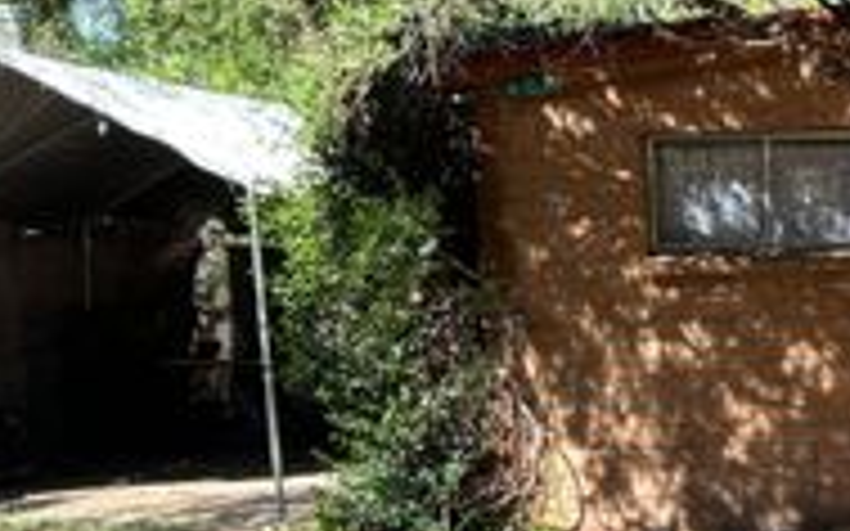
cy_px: 290
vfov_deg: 17.8
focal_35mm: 73
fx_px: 1691
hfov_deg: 25.5
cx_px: 1007
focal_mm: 5.7
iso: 50
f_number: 1.5
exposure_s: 1/639
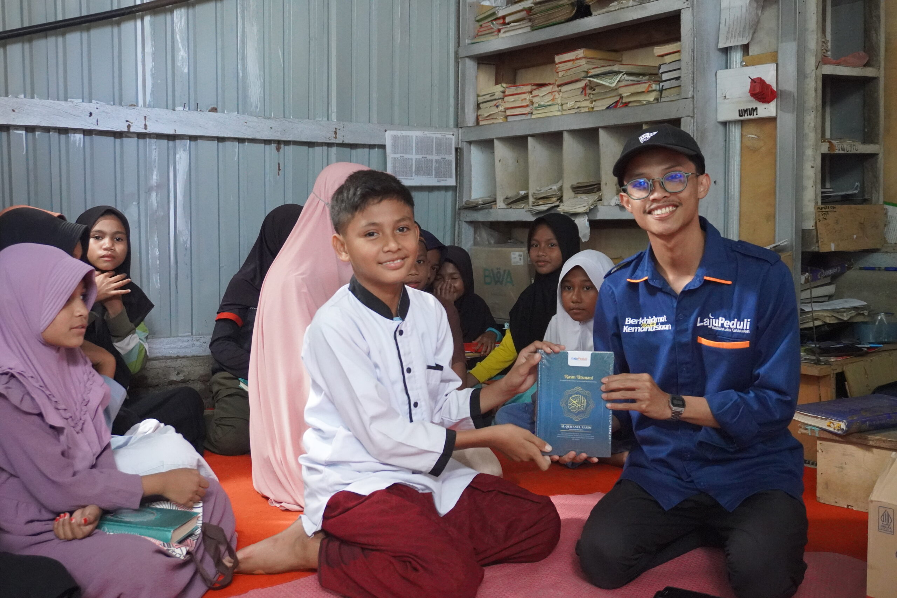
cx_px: 448
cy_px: 299
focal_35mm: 39
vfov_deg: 34.2
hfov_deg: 49.6
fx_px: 972
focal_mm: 26
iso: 5000
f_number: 4.5
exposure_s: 1/160
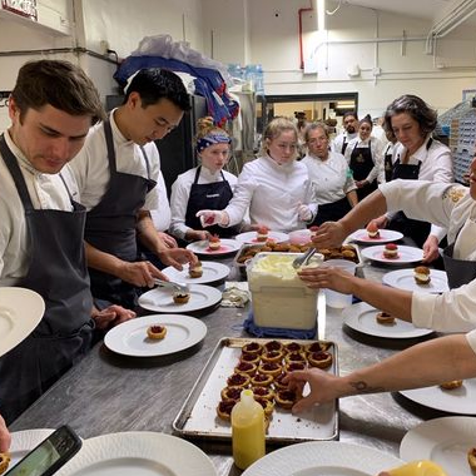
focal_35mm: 31
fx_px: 482
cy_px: 238
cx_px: 262
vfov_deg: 52.5
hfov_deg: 52.4
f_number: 1.8
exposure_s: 1/60
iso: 160
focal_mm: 4.25
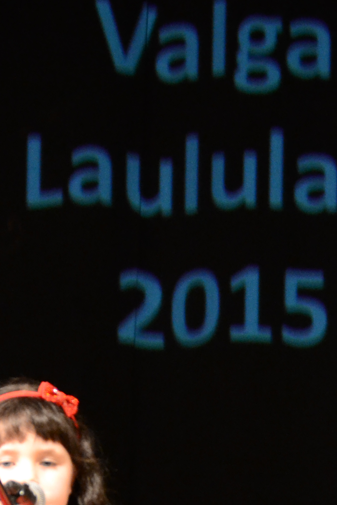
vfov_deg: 6.8
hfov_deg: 4.6
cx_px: 85
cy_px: 619
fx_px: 4213
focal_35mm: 300
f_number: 4.2
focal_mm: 70
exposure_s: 1/50
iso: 1600
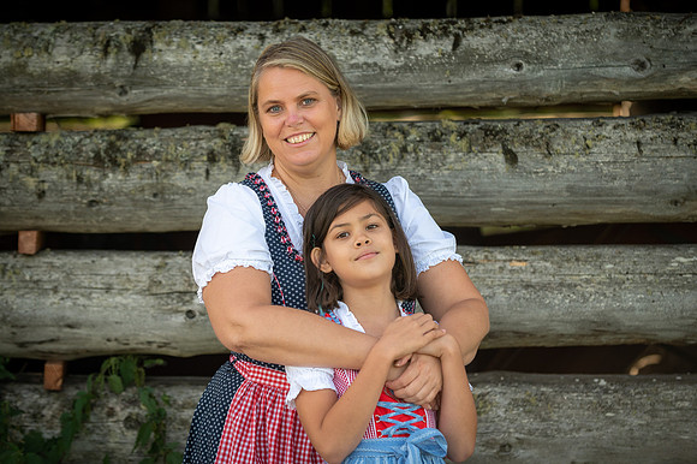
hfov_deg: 14.7
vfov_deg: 9.8
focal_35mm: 140
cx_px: 364
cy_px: 205
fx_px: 2705
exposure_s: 1/1000
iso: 320
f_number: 3.5
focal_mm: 125
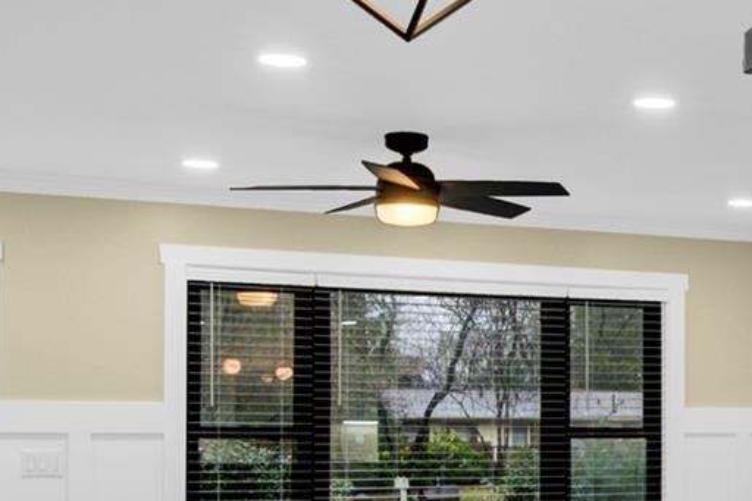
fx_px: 1336
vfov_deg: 20.7
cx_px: 739
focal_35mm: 64
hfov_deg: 29.5
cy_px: 461
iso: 640
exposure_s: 1/25
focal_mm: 16
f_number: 11
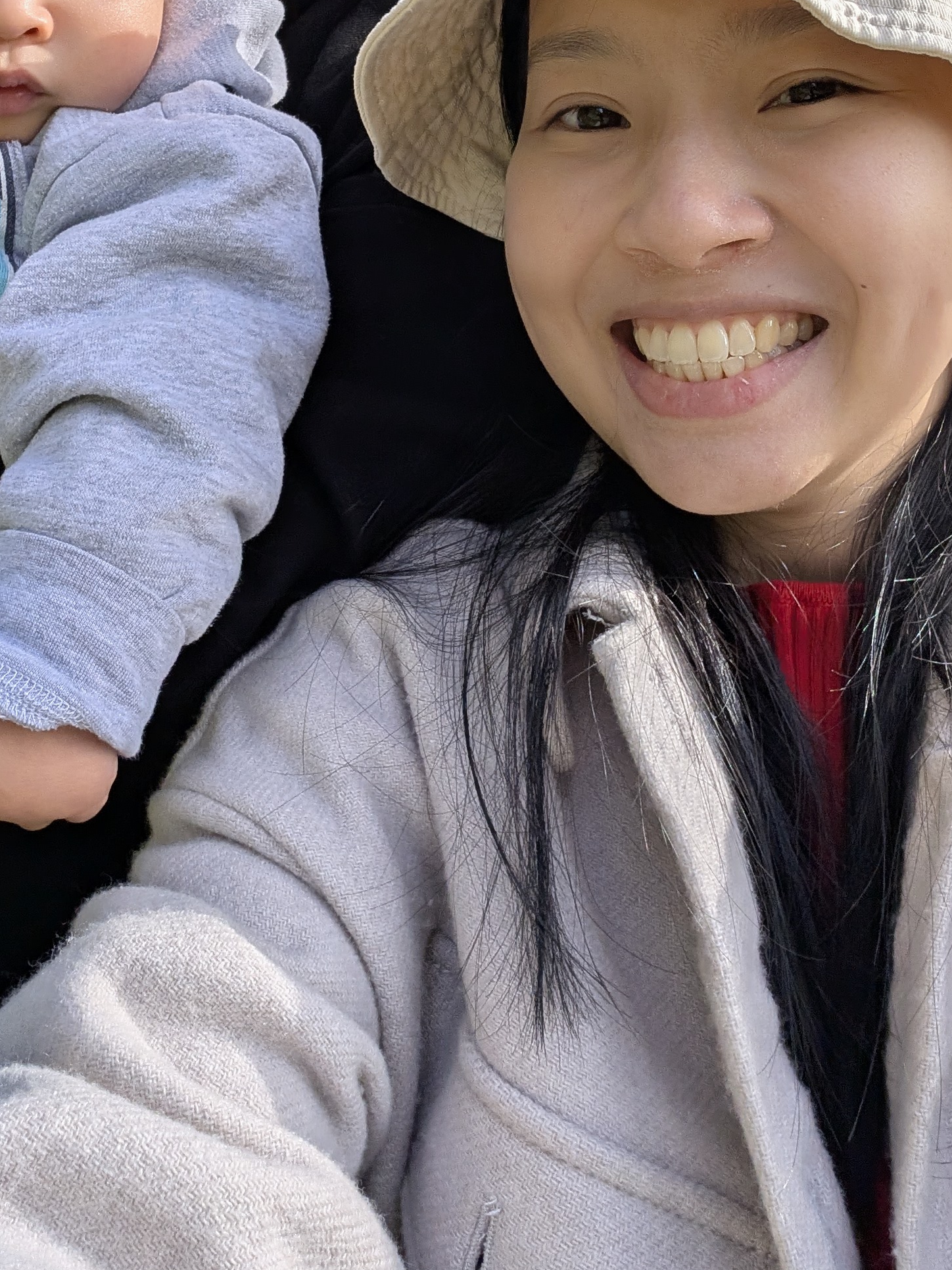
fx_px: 1247
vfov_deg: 49.2
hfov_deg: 41.2
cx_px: 310
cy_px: 171
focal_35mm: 34
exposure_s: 1/873
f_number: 2.2
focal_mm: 2.71
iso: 52
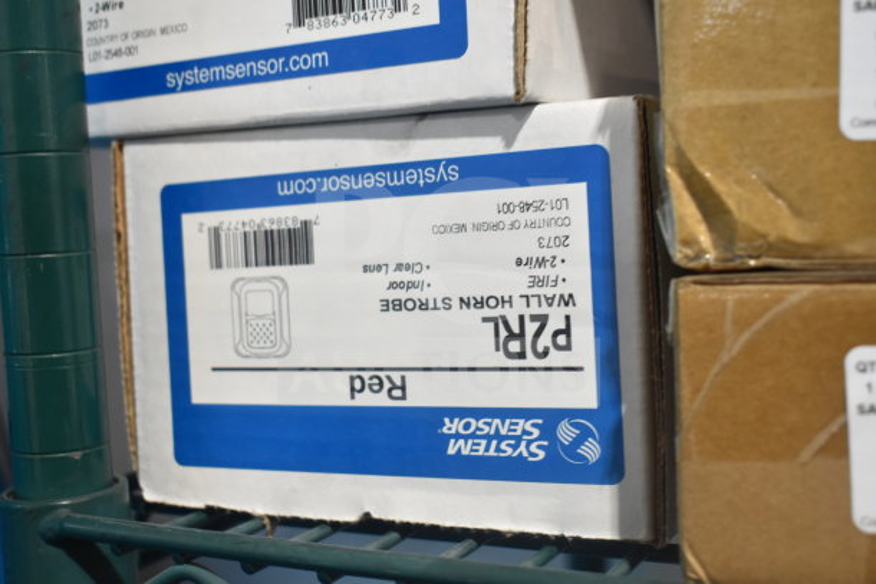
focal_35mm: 48
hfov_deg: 41.1
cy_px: 292
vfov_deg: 28.1
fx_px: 1168
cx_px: 438
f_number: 4.5
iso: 1000
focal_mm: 32
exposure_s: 1/50
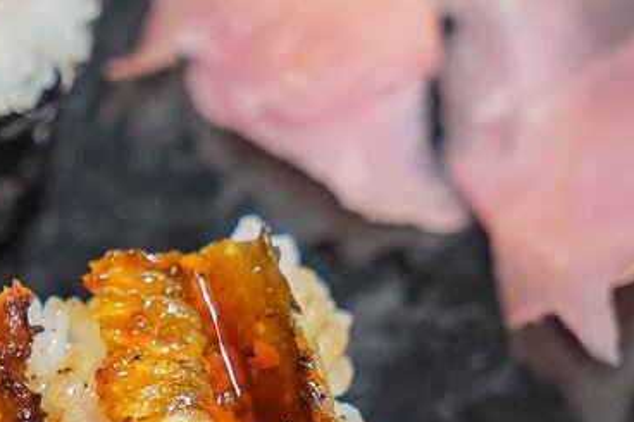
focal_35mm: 315
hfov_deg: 6.5
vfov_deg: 4.3
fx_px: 5545
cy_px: 540
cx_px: -314
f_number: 2.8
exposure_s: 1/60
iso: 800
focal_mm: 58
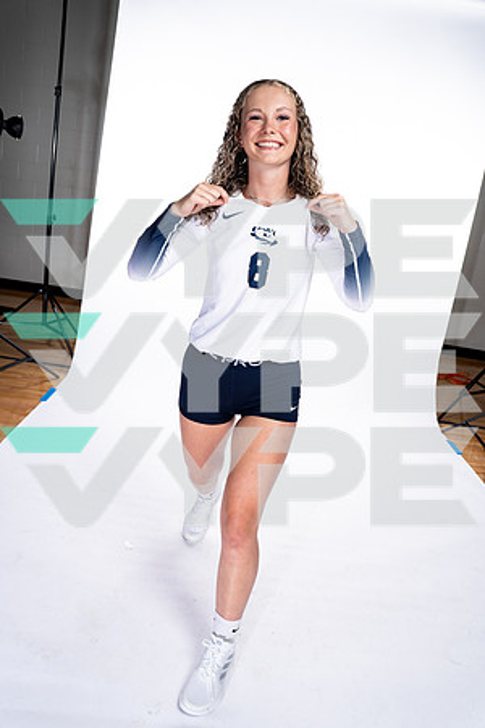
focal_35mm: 27
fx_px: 546
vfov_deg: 67.4
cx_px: 242
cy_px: 364
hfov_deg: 47.9
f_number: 5.6
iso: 100
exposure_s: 1/250
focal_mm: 27
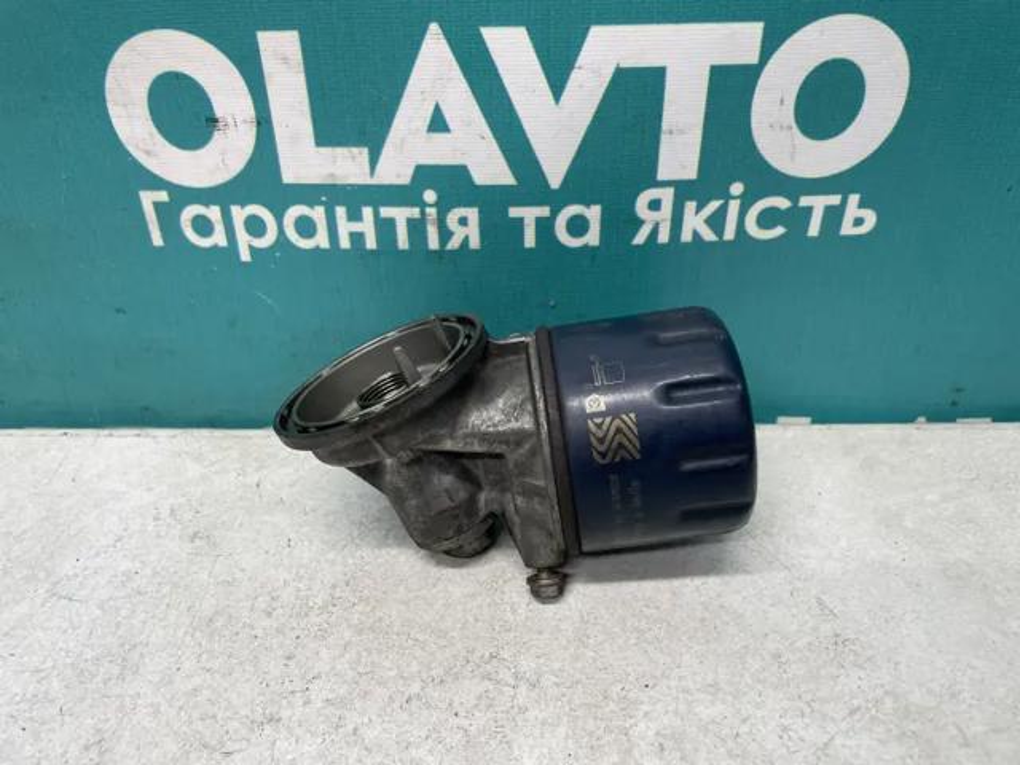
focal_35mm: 26
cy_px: 382
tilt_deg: -33.2
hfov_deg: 67.3
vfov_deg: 53.1
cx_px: 510
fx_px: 766
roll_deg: +3.2
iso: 125
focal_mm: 4.2
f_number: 1.6
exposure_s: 1/100
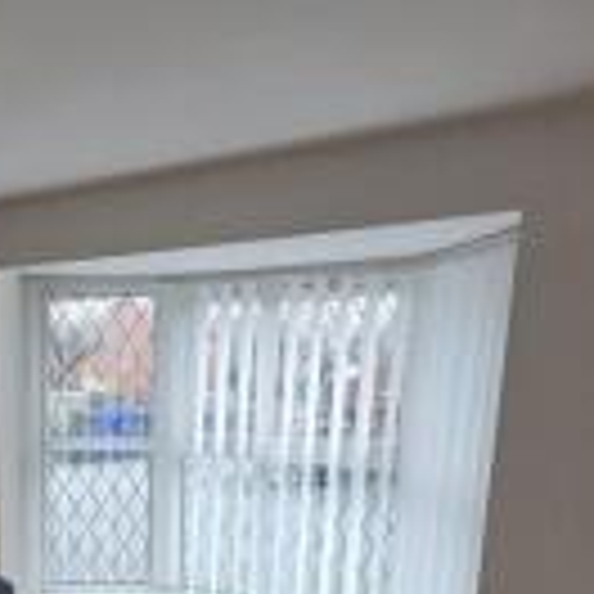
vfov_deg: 40.2
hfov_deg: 41.4
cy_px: 547
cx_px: 94
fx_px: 738
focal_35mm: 38
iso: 50
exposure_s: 1/101
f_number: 1.9
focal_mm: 2.2
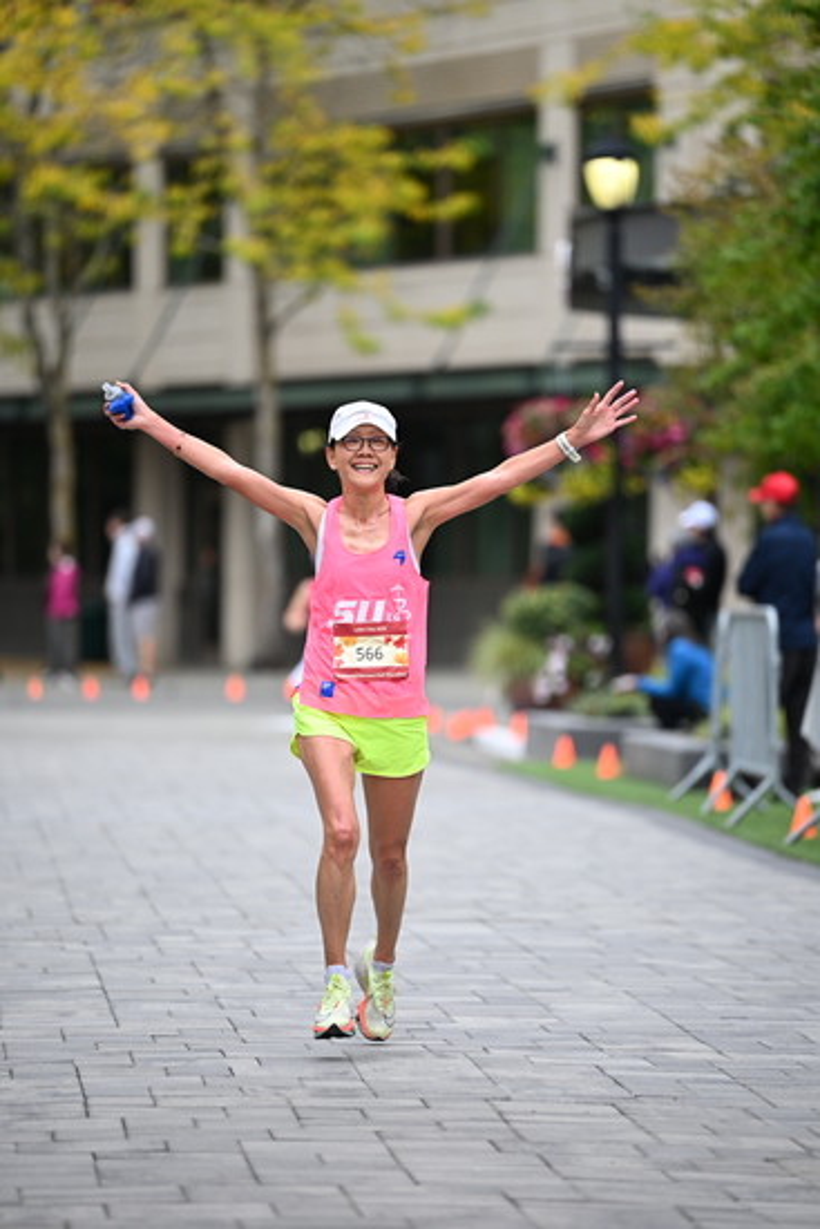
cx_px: 410
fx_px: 6829
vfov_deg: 10.3
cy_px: 614
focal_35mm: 200
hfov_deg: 6.9
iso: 640
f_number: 2.8
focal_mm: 200
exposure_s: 1/2000
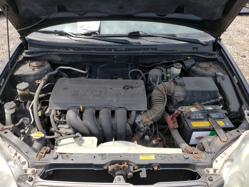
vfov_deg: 53.1
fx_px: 187
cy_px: 94
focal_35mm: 26
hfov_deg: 67.3
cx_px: 124
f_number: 1.5
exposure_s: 1/1429
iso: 50
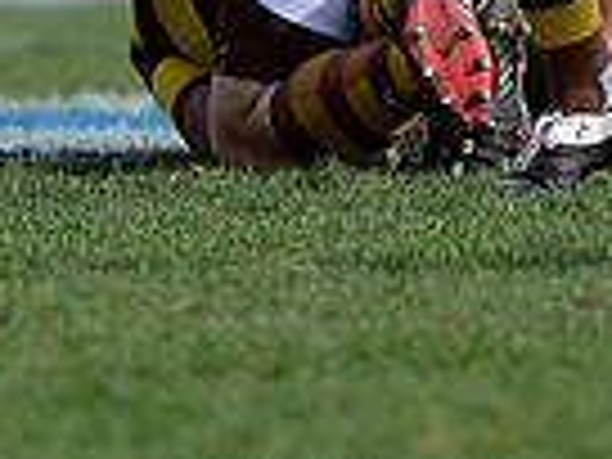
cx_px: 356
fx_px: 14126
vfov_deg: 1.9
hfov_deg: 2.5
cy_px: -403
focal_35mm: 799
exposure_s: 1/1000
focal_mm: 195
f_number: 2.8
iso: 250
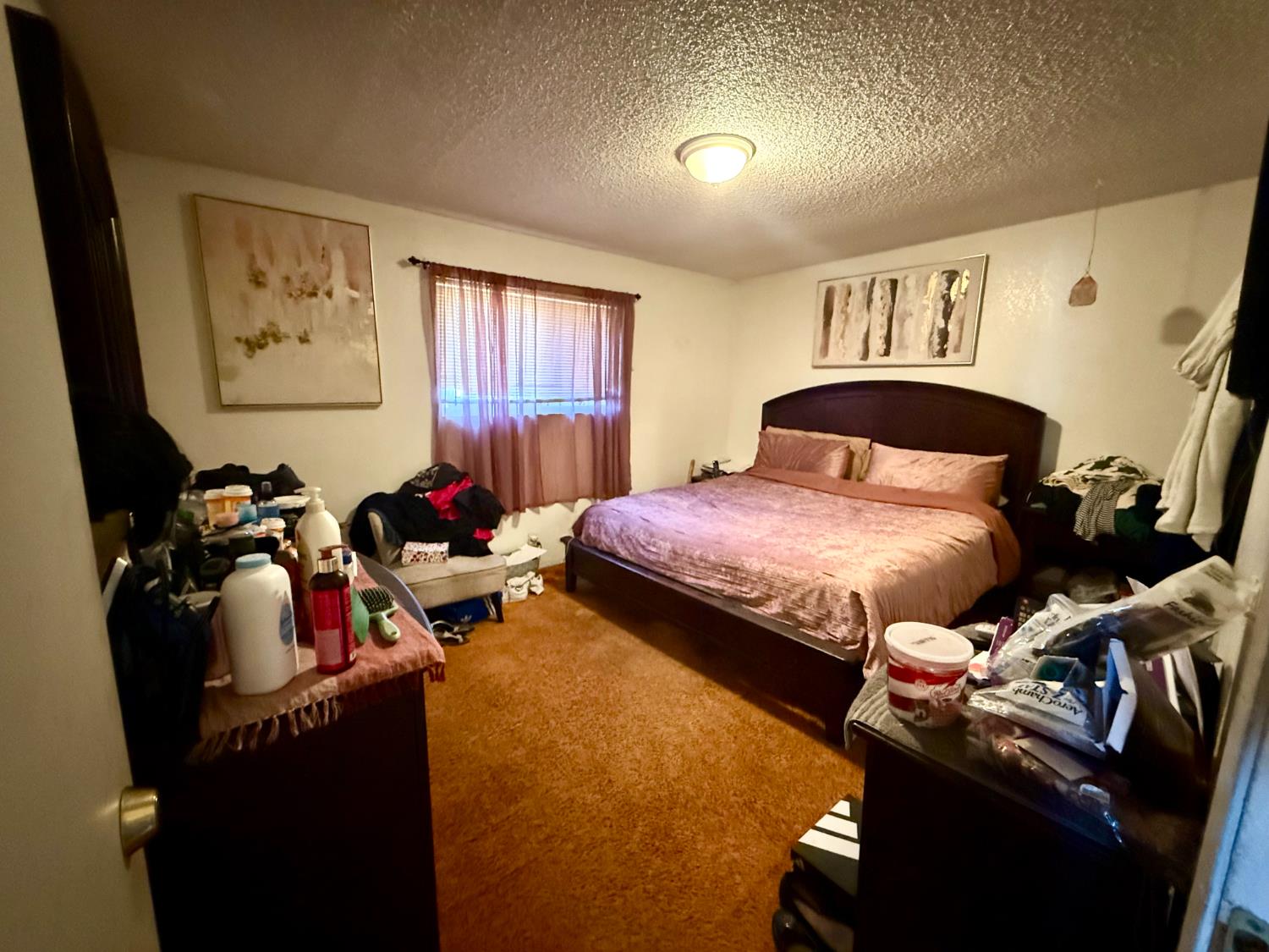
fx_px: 513
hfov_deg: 102.1
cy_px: 476
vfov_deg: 85.7
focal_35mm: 14
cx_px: 634
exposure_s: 1/40
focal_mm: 2.22
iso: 1600
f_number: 2.2
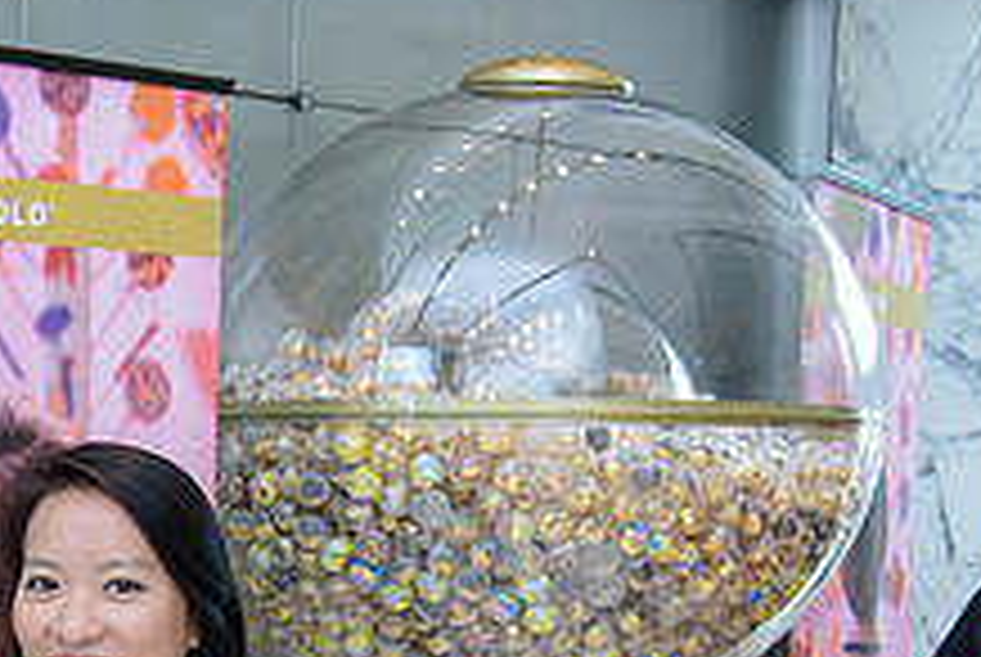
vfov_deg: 15.4
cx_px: -248
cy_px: 839
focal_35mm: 85
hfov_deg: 21.8
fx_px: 2319
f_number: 3.2
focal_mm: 32
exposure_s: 1/200
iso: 1000
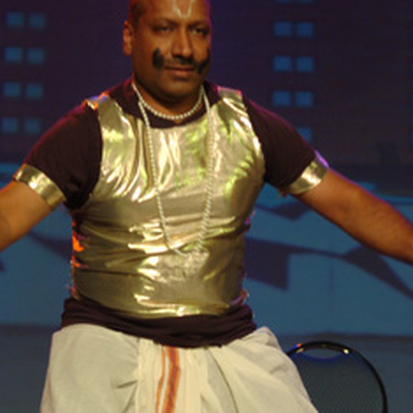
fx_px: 2106
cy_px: 315
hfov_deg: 11.2
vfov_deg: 11.2
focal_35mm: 156
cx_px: 170
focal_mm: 48
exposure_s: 1/125
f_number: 2.8
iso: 400
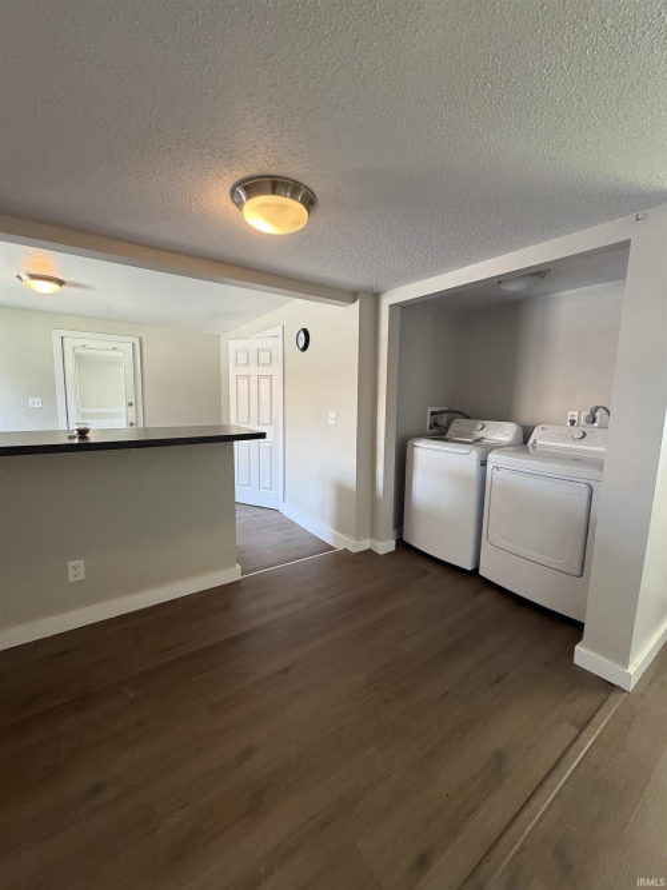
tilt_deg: -8.0
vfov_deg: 102.1
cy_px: 445
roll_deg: -1.5
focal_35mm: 14
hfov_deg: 85.7
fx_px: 360
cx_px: 334
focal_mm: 2.22
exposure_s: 1/60
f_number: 2.2
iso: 320
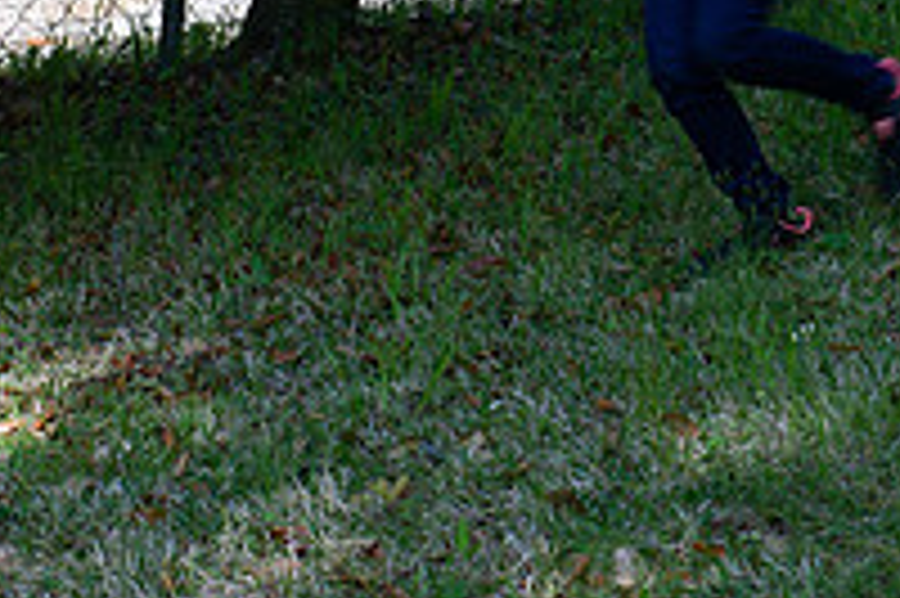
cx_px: 468
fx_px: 5071
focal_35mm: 203
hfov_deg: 10.1
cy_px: -184
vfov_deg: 6.7
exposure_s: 1/160
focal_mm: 70
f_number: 6.3
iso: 200
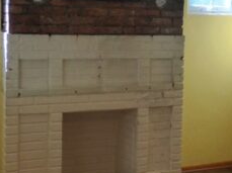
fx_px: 468
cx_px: 194
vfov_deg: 20.7
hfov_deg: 27.1
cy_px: 36
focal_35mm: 70
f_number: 2.8
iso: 250
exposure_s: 1/100
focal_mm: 3.58
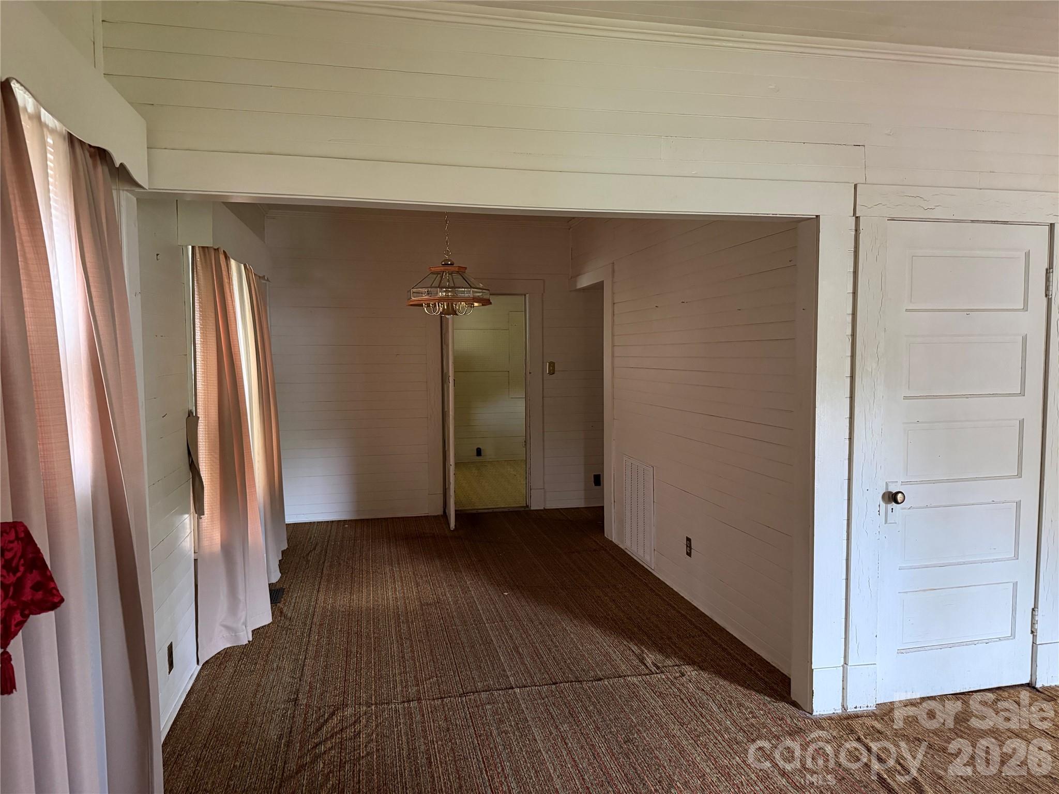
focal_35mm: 24
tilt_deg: -2.6
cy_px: 397
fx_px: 734
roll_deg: +1.1
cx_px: 530
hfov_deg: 71.6
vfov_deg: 56.8
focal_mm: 6.76
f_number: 1.78
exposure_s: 1/43
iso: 800
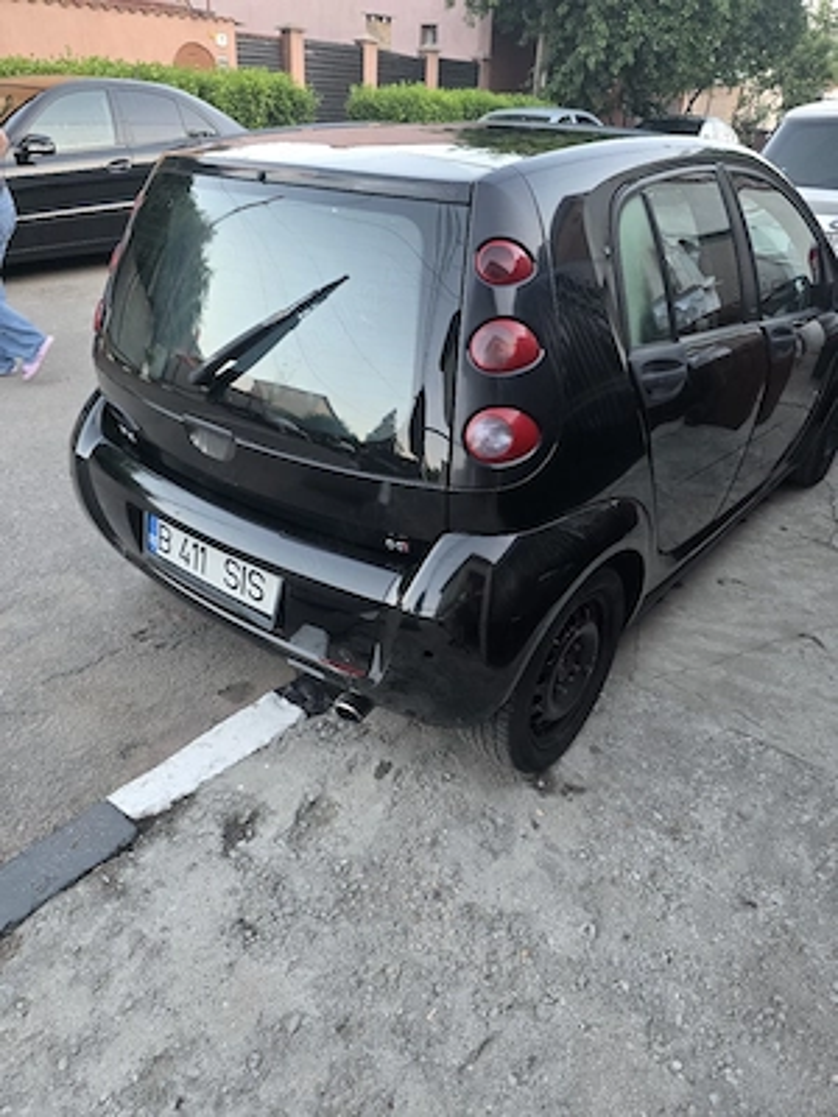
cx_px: 419
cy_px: 558
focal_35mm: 23
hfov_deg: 58.9
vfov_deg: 73.9
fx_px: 742
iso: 200
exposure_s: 1/101
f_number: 1.7
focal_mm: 6.3
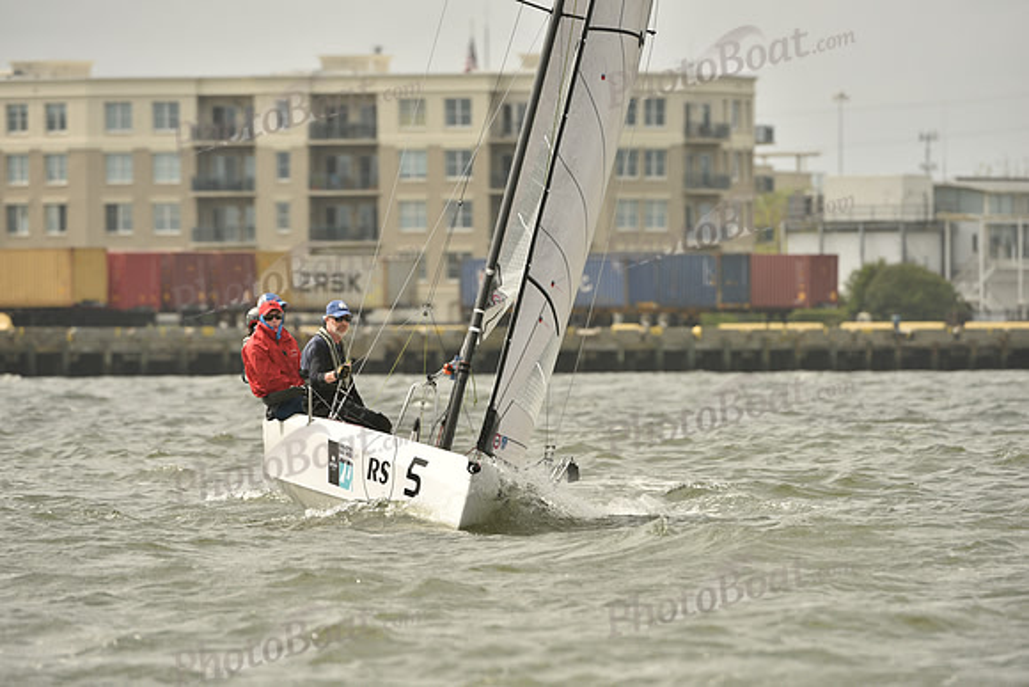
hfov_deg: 6.9
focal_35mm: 300
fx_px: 8577
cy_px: 344
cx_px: 514
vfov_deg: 4.6
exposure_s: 1/1250
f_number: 7.1
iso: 320
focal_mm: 300
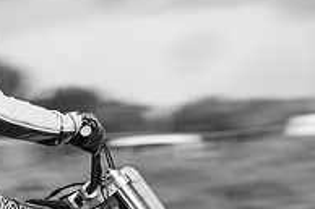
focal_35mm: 542
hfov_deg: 3.8
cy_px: 228
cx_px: 71
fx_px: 4738
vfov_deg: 2.5
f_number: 8
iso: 80
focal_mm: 155
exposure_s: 1/160
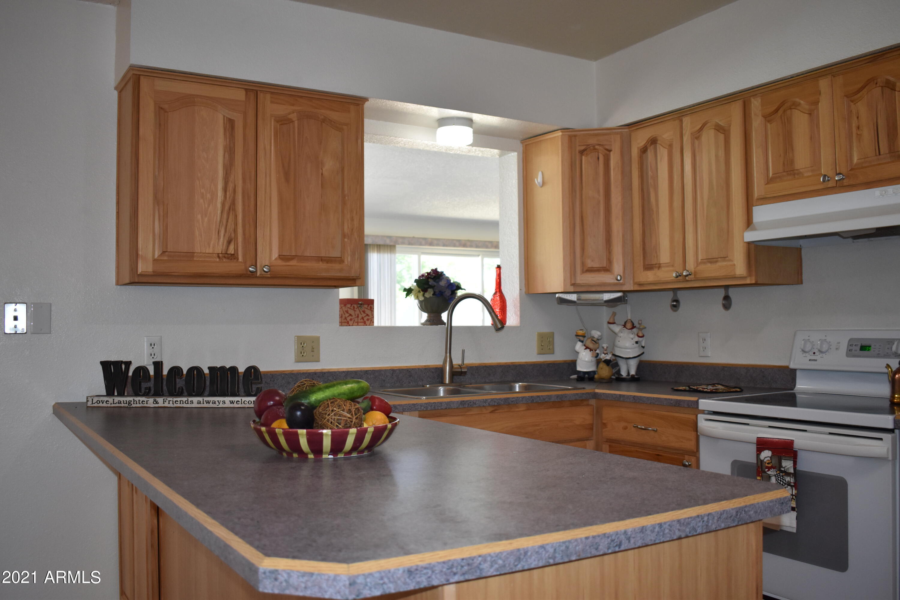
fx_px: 825
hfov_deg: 57.2
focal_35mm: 33
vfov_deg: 40.0
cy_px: 300
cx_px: 450
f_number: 3.8
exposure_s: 1/160
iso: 800
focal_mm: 22
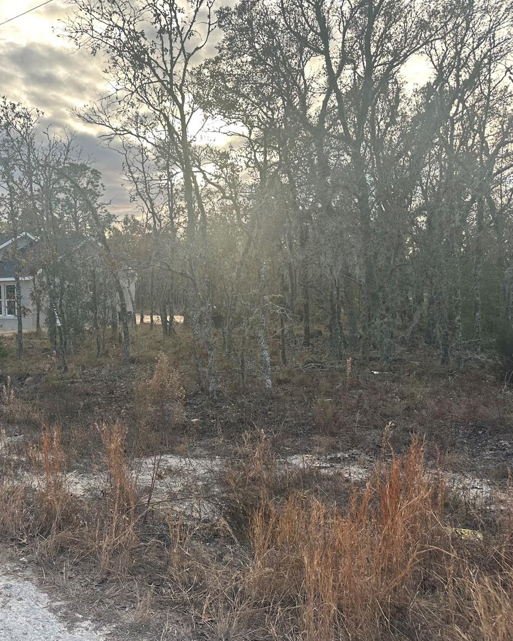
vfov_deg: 55.7
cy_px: 316
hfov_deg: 44.3
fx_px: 607
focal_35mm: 32
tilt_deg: -2.1
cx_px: 128
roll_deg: +1.1
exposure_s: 1/910
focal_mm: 6.86
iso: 80
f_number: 1.78
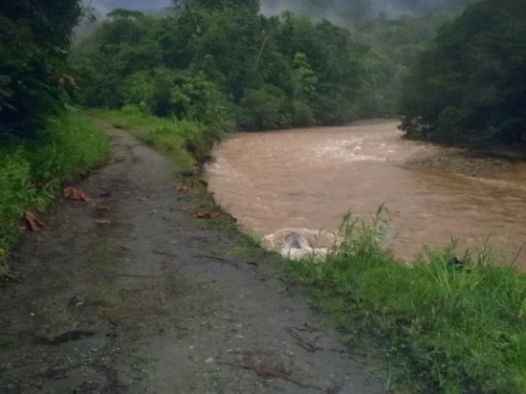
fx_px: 668
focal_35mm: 44
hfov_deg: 43.0
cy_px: 197
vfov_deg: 32.9
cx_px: 263
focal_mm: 7.9
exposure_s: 1/40
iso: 800
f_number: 3.5
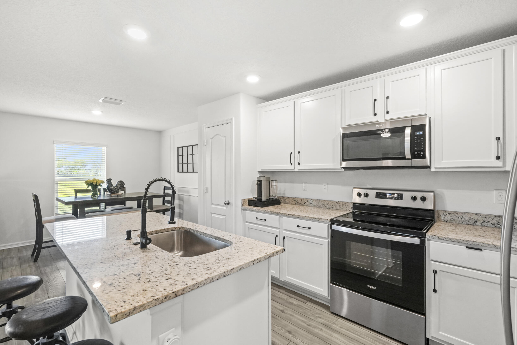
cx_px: 258
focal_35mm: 16
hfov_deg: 96.7
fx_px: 230
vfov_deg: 73.8
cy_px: 172
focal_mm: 16
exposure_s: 1/30
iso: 5000
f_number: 10
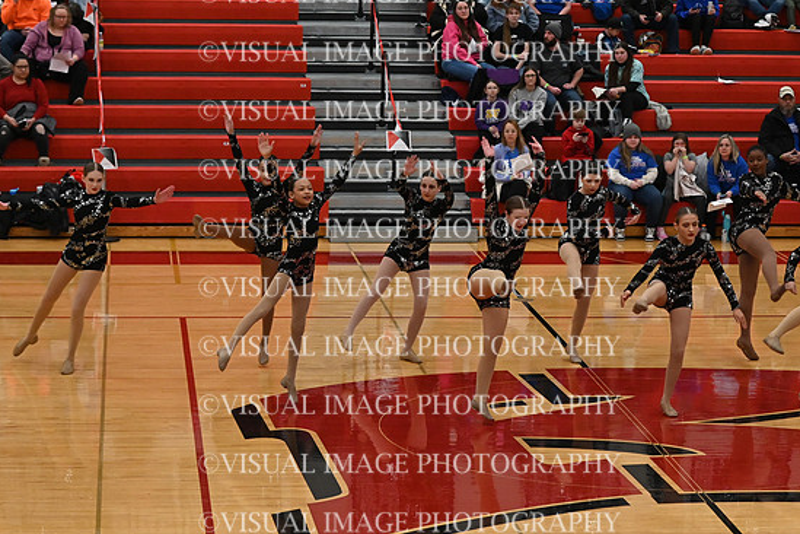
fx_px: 2466
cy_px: 258
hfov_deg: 18.4
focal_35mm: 111
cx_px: 409
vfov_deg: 12.3
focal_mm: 70
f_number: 4
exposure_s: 1/400
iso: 5000
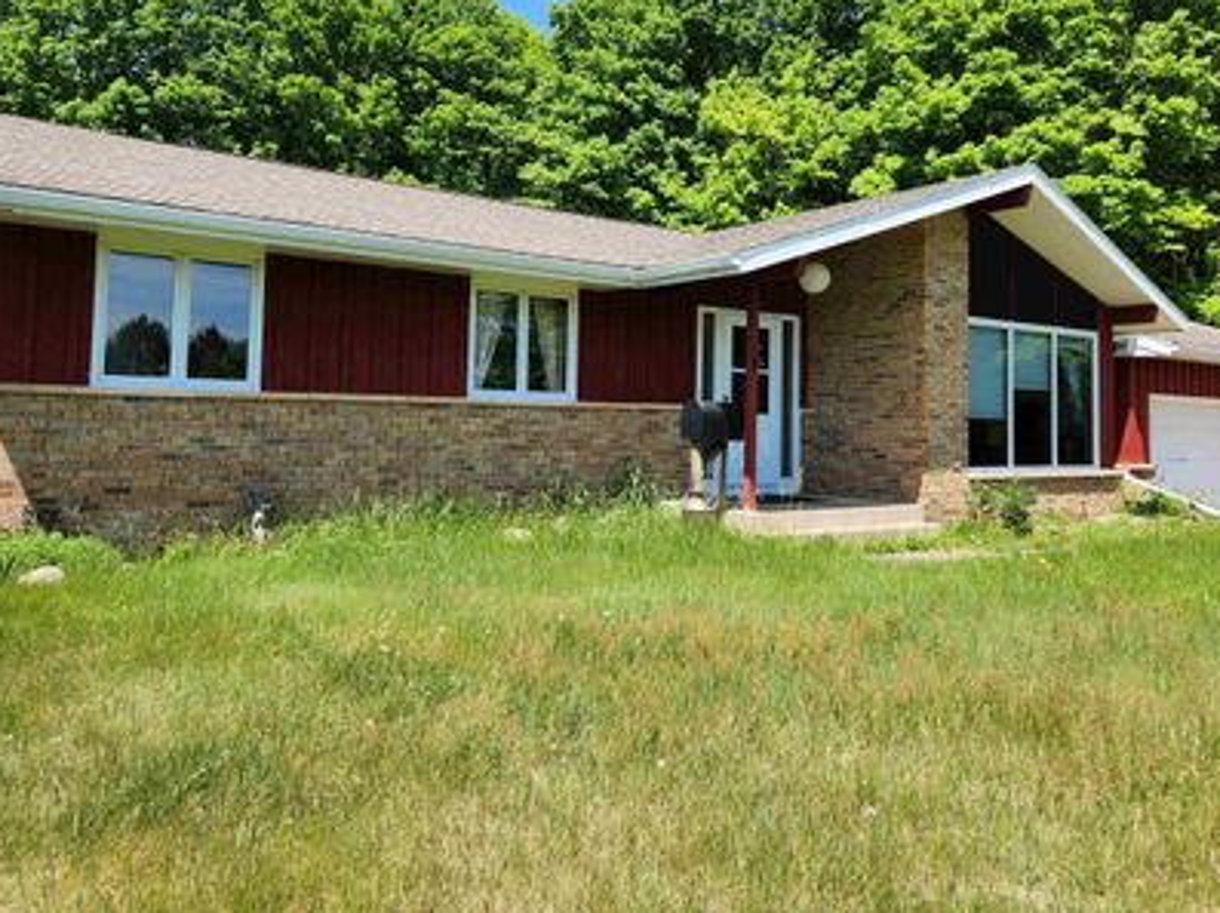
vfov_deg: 47.8
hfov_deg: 61.7
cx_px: 608
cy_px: 349
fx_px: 1021
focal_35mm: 29
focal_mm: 5.4
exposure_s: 1/902
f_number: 1.8
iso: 20
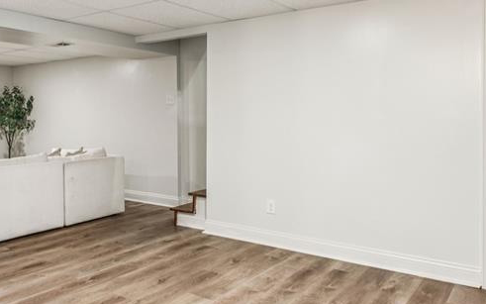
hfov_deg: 51.8
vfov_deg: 36.9
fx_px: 453
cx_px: 78
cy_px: 116
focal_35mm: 34
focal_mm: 16.1
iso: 320
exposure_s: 1.3
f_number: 13
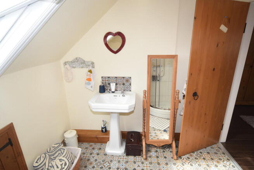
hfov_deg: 90.0
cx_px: 127
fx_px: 127
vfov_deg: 67.4
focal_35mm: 18
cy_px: 85
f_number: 5.6
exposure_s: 1/125
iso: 720
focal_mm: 12
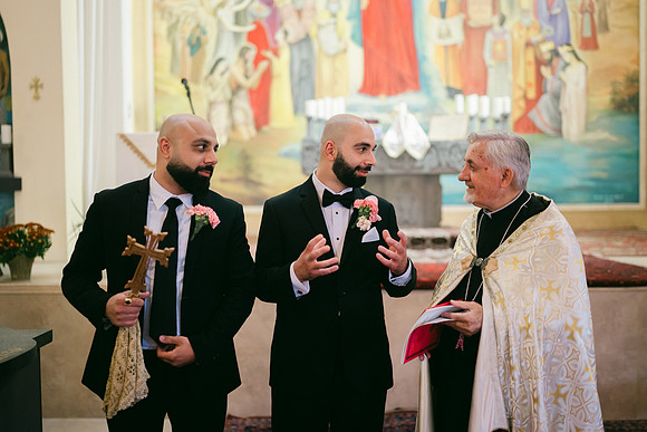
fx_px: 629
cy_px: 216
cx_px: 324
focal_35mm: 35
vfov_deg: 37.9
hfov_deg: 54.4
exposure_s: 1/250
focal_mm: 35
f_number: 1.2
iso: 800
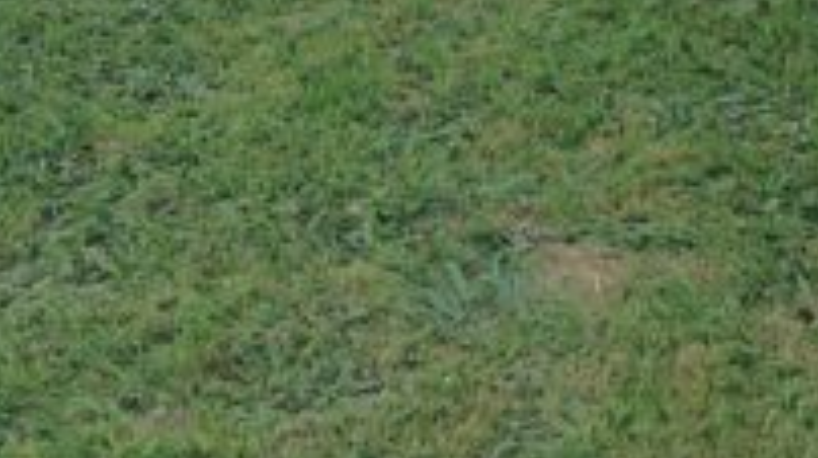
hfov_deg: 17.2
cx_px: 887
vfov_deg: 8.9
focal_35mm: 121
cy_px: -709
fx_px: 2621
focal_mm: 4.22
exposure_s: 1/301
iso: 50
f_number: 1.8
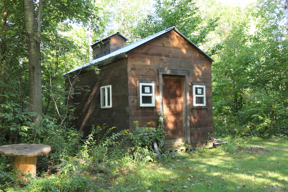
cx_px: 144
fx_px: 288
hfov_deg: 53.1
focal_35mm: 36
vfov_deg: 36.9
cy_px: 96
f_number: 3.3
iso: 200
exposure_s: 1/80
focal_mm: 13.2
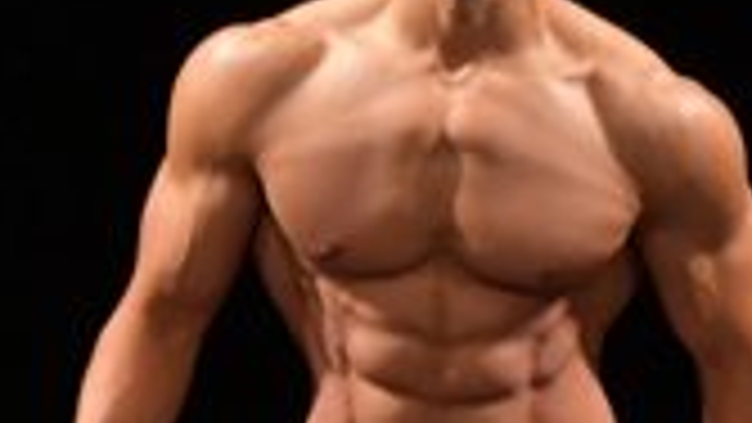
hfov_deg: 1.5
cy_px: 594
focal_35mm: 1462
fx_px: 29157
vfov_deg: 0.8
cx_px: 552
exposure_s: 1/400
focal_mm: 200
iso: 3200
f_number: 5.6
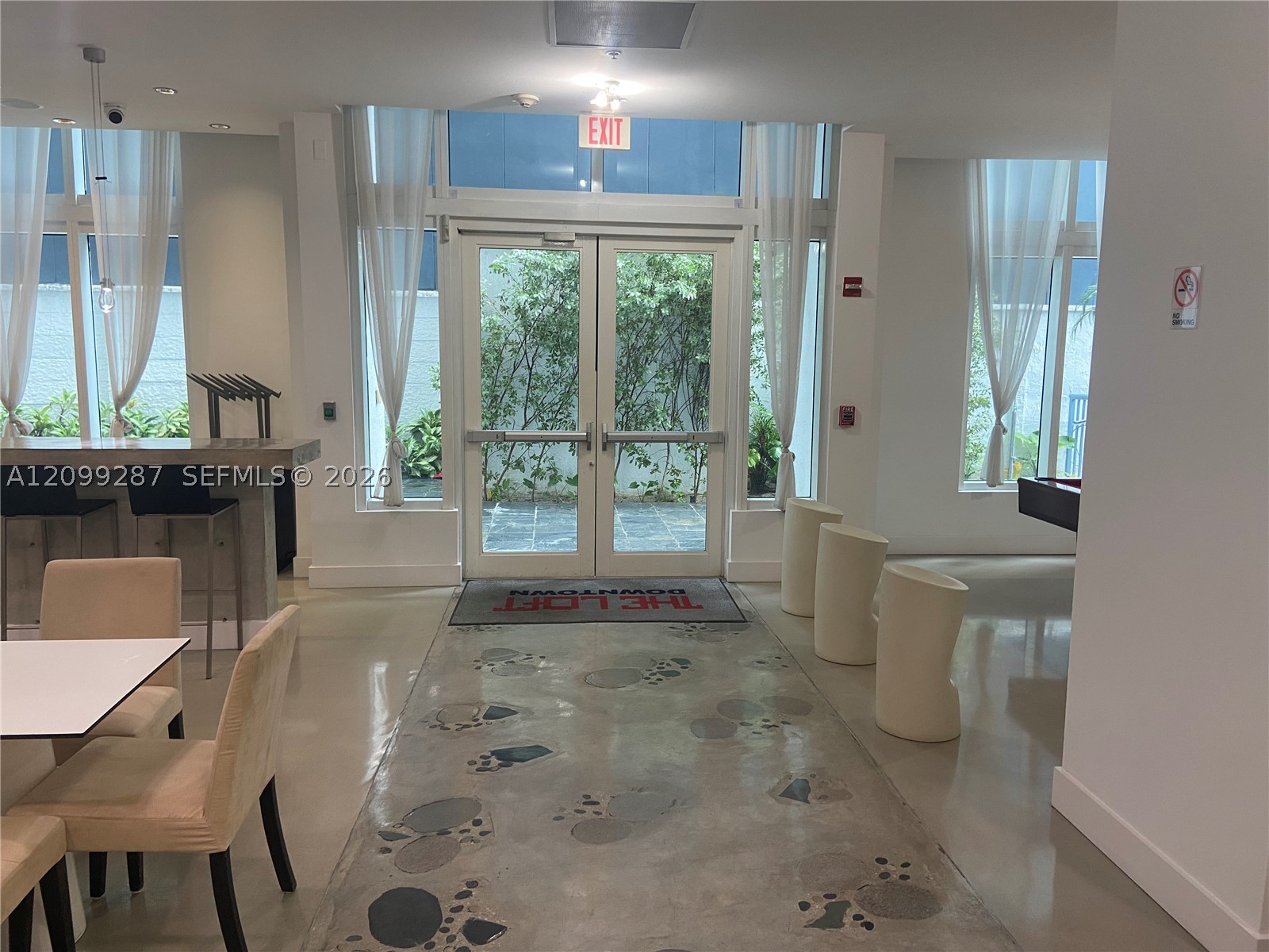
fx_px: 953
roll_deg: -0.6
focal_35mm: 26
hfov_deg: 67.3
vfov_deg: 53.1
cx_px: 634
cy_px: 476
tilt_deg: -9.5
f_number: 1.8
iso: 100
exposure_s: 1/60
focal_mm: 4.25
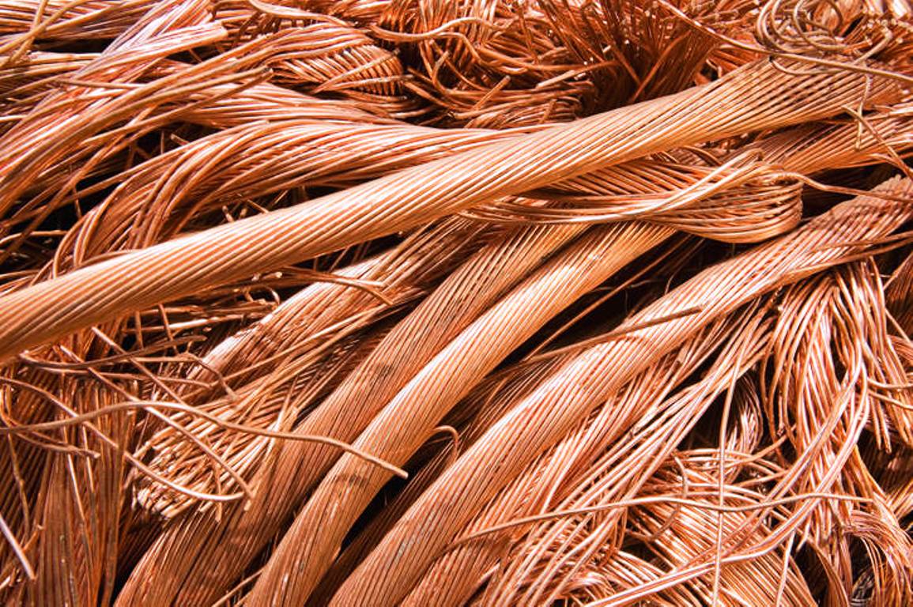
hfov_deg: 46.4
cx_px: 456
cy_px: 304
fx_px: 1064
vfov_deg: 31.8
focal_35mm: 42
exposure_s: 1/200
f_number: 9
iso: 200
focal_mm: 42
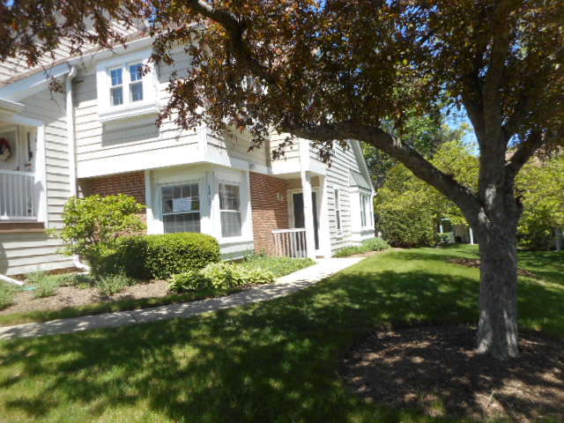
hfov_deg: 69.4
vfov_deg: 54.9
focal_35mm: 25
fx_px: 407
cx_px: 282
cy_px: 212
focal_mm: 4.5
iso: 80
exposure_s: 1/320
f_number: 3.7
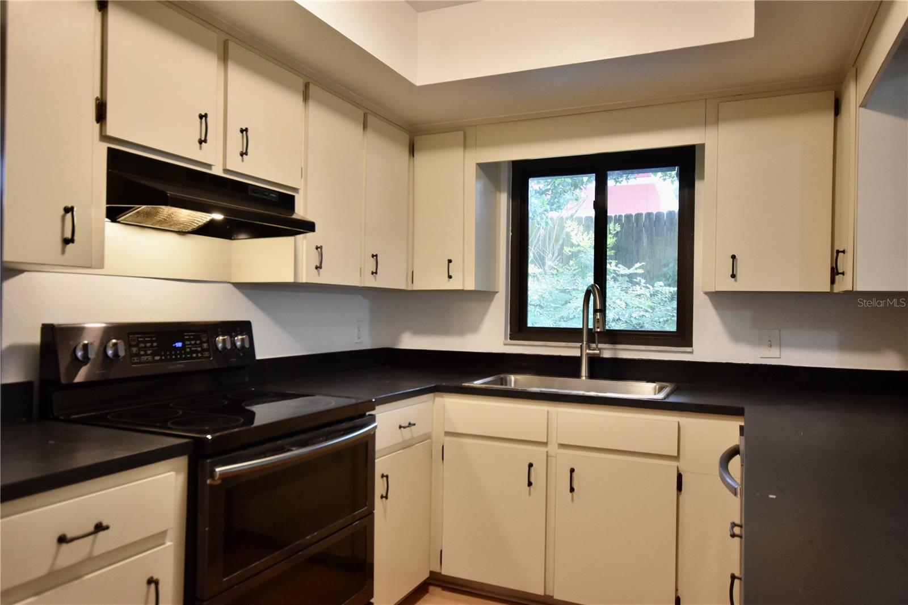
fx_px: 643
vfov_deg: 50.4
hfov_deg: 70.4
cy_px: 302
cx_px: 454
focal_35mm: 26
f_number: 4
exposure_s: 1/60
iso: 1250
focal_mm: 17
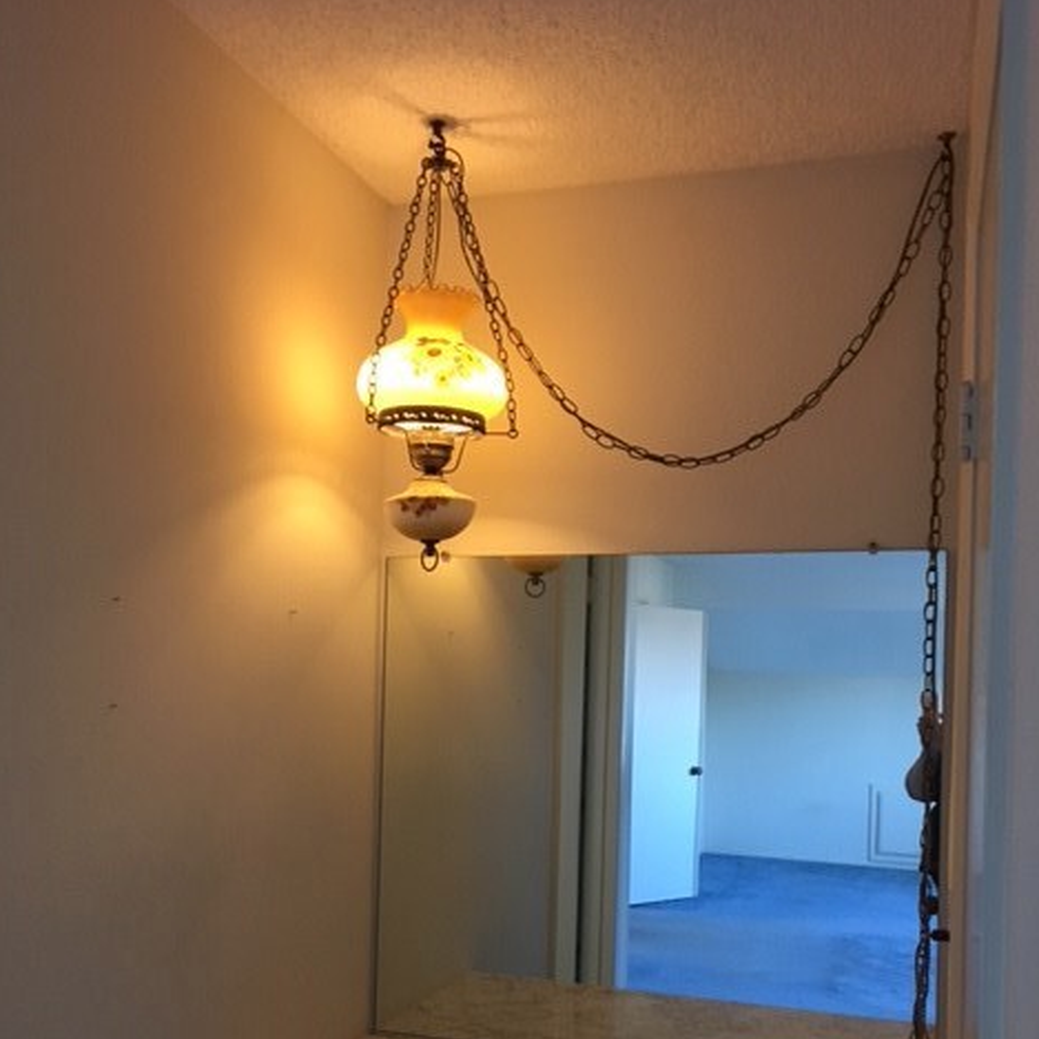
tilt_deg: -3.0
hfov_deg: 47.2
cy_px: 685
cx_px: 525
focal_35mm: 35
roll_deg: -1.6
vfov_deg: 46.5
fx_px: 1189
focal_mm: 4.15
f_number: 2.2
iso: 160
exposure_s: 1/30
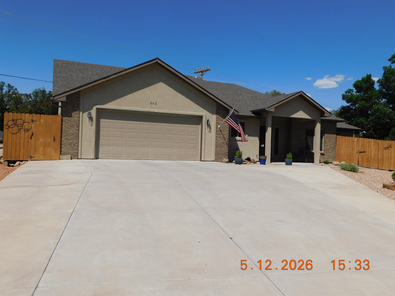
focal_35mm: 30
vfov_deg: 46.8
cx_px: 198
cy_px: 148
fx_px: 342
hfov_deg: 60.0
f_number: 6.4
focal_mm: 5.3
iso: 125
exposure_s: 1/800
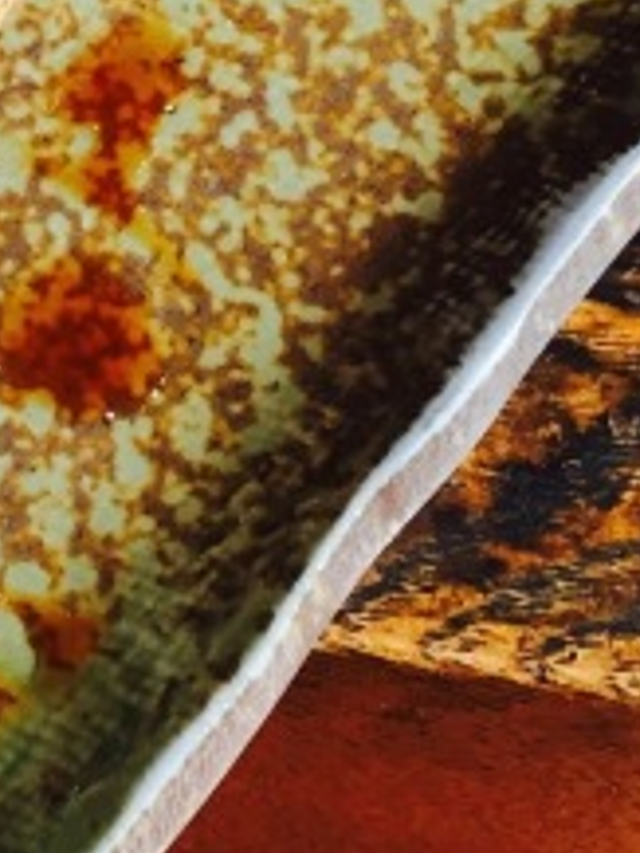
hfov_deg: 12.5
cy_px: -96
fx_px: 2808
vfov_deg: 16.7
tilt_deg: -57.4
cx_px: -279
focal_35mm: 114
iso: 64
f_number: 2.2
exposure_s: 1/30
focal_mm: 4.15
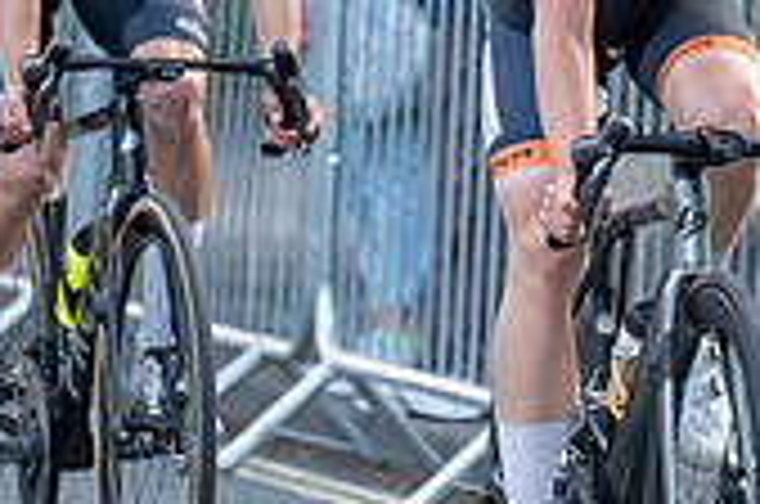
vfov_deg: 1.9
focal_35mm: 714
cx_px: 606
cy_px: -245
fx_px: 15045
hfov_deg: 2.9
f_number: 2.8
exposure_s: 1/1000
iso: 1250
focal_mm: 156
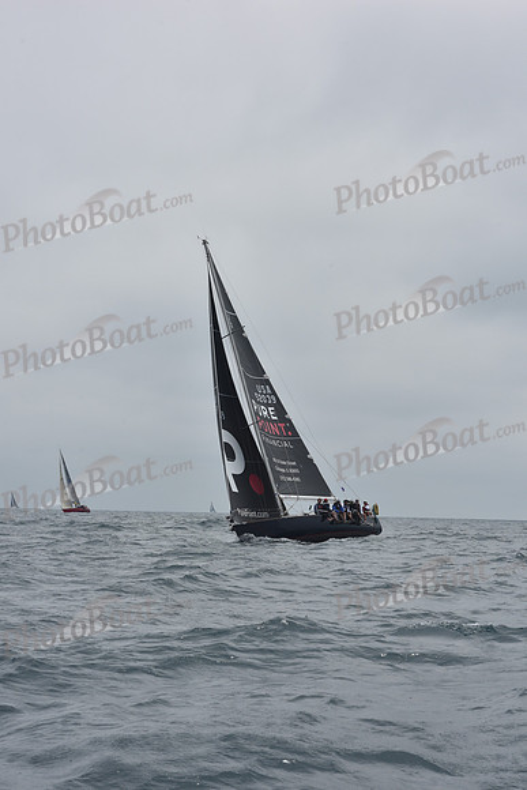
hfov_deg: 16.1
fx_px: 1865
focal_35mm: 85
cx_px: 264
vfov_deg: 23.9
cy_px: 395
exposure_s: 1/800
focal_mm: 85
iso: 250
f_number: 13
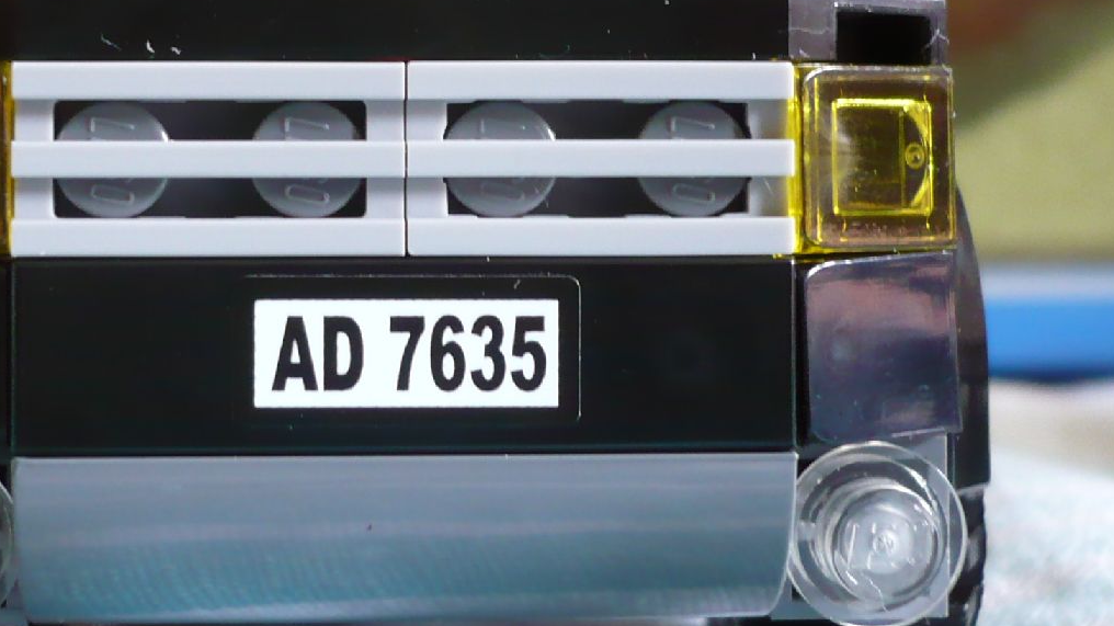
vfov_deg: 16.1
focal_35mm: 74
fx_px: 2185
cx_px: 393
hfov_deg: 28.5
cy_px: 81
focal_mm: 5.8
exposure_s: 1/25
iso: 200
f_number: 2.8
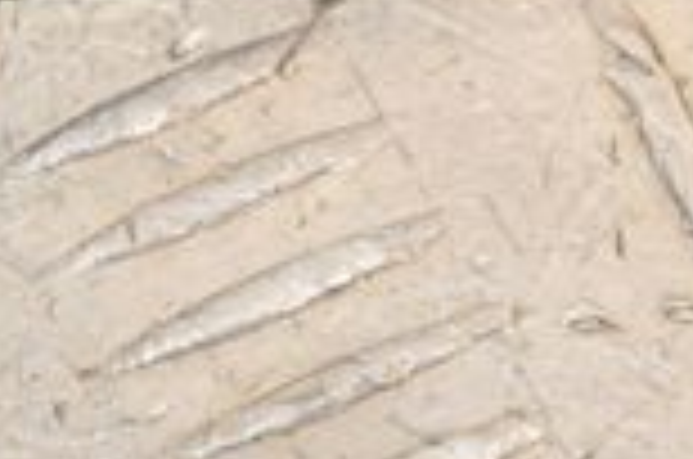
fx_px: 9605
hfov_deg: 4.1
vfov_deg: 2.7
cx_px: -122
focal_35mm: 500
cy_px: -472
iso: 1600
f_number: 8
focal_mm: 80
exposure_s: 1/200
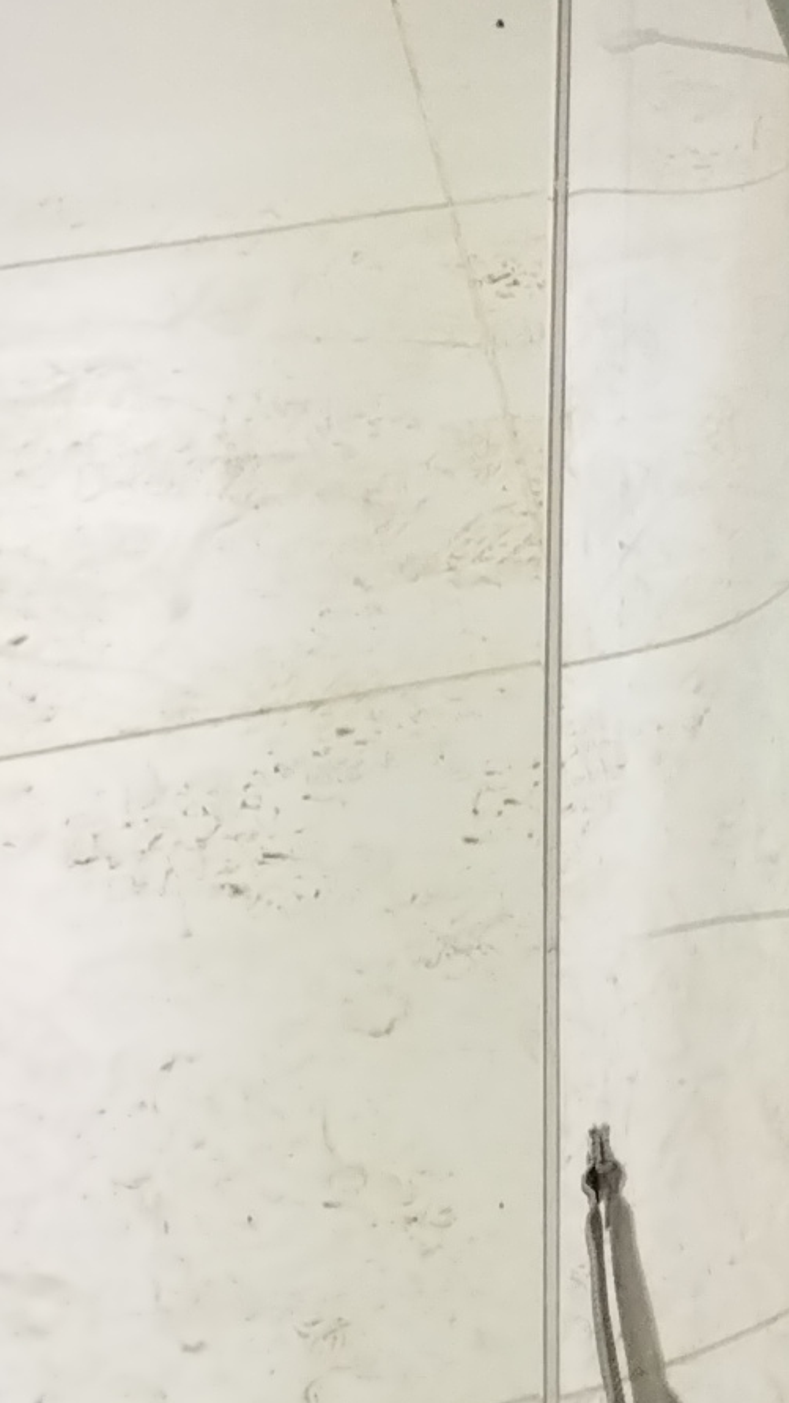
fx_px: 4911
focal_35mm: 132
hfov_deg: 8.0
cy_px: -1225
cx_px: 2323
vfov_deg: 14.1
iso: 106
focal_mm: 4.71
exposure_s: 1/100
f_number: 1.79
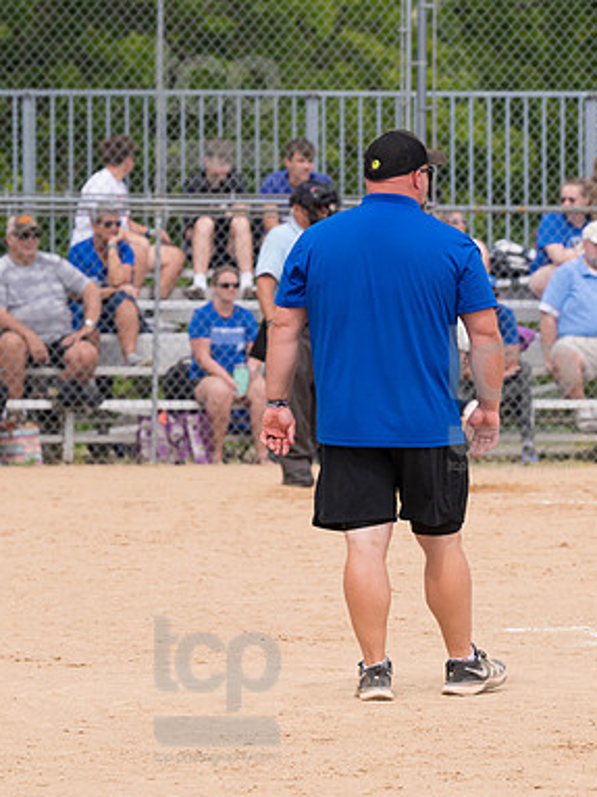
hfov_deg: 3.9
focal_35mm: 381
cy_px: 400
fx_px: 8766
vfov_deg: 5.2
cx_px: 512
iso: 320
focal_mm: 175
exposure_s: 1/1600
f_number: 5.6
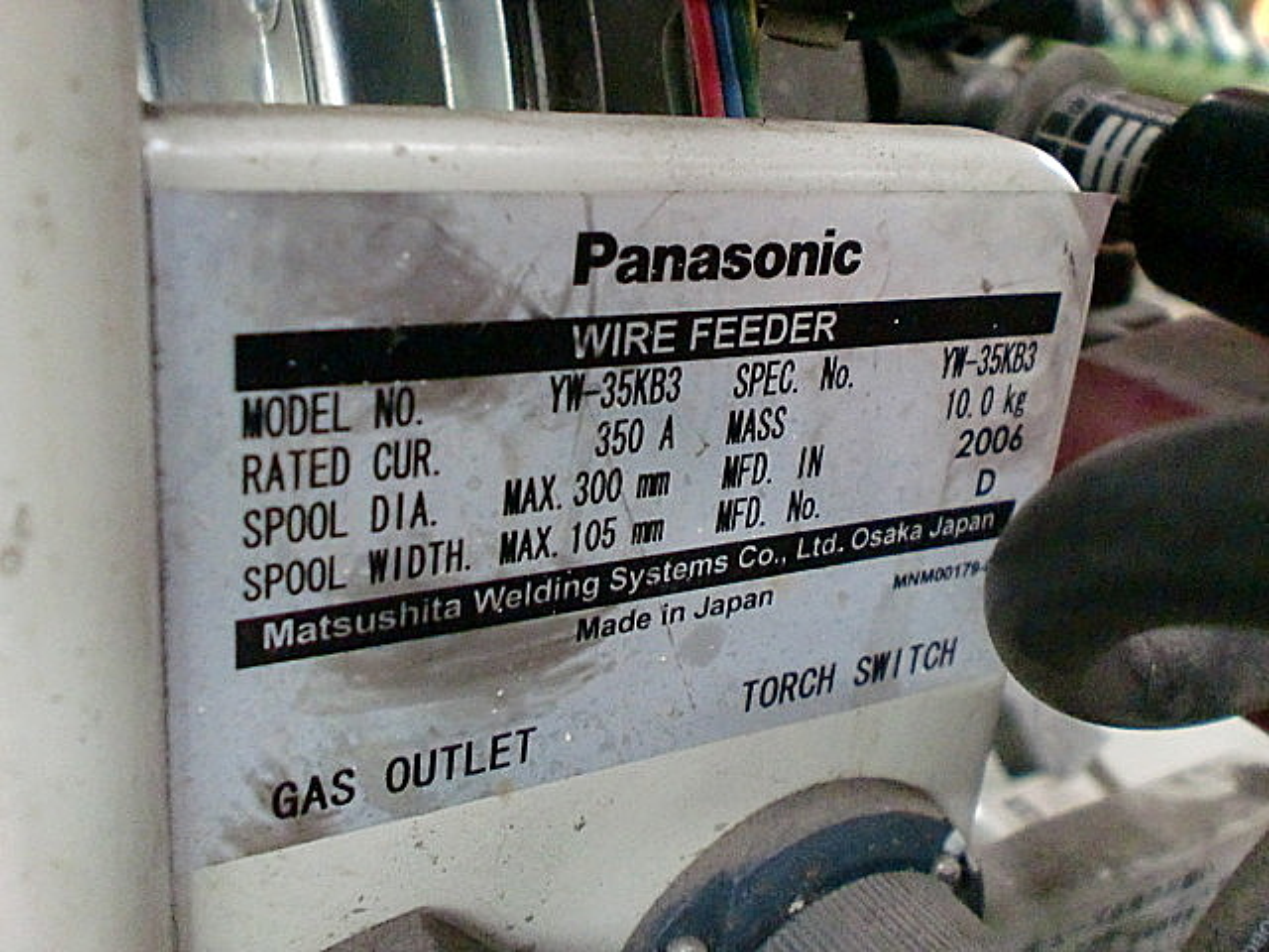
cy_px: 476
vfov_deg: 40.7
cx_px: 634
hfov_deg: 52.6
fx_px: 1283
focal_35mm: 35
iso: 1000
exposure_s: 1/60
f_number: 3.1
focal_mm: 6.3
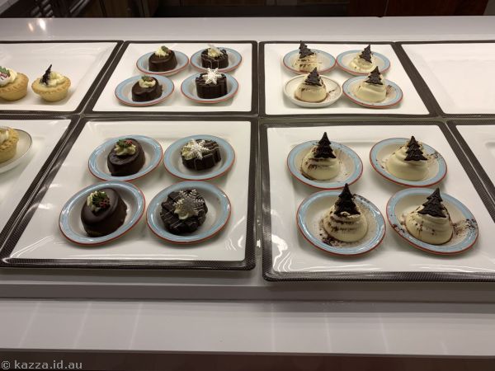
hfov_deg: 67.3
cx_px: 248
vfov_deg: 53.1
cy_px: 186
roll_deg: +1.1
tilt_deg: -43.8
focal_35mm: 26
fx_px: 372
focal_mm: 4.25
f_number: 1.8
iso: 25
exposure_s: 1/135
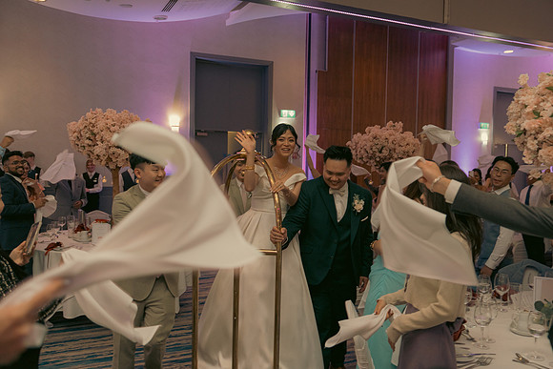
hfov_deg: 58.7
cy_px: 184
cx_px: 276
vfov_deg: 41.1
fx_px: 492
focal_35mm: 32
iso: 2500
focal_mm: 32
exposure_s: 1/160
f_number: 3.5
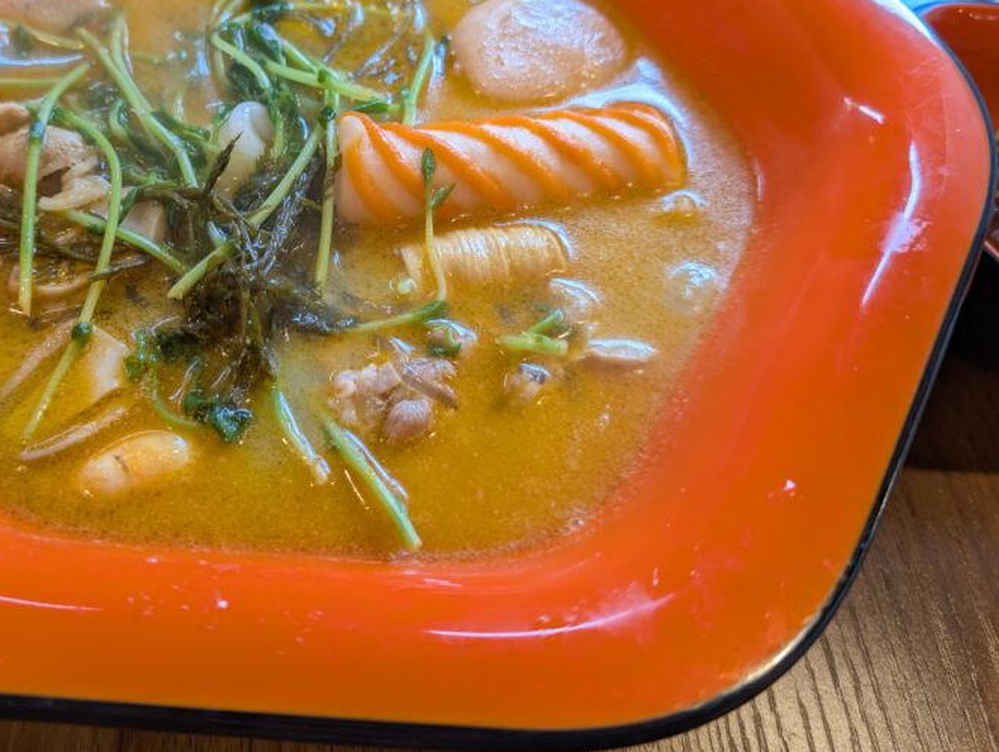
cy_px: 252
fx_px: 1069
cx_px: 340
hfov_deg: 49.3
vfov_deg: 38.3
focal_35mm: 37
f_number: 1.68
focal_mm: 6.9
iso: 145
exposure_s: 1/100
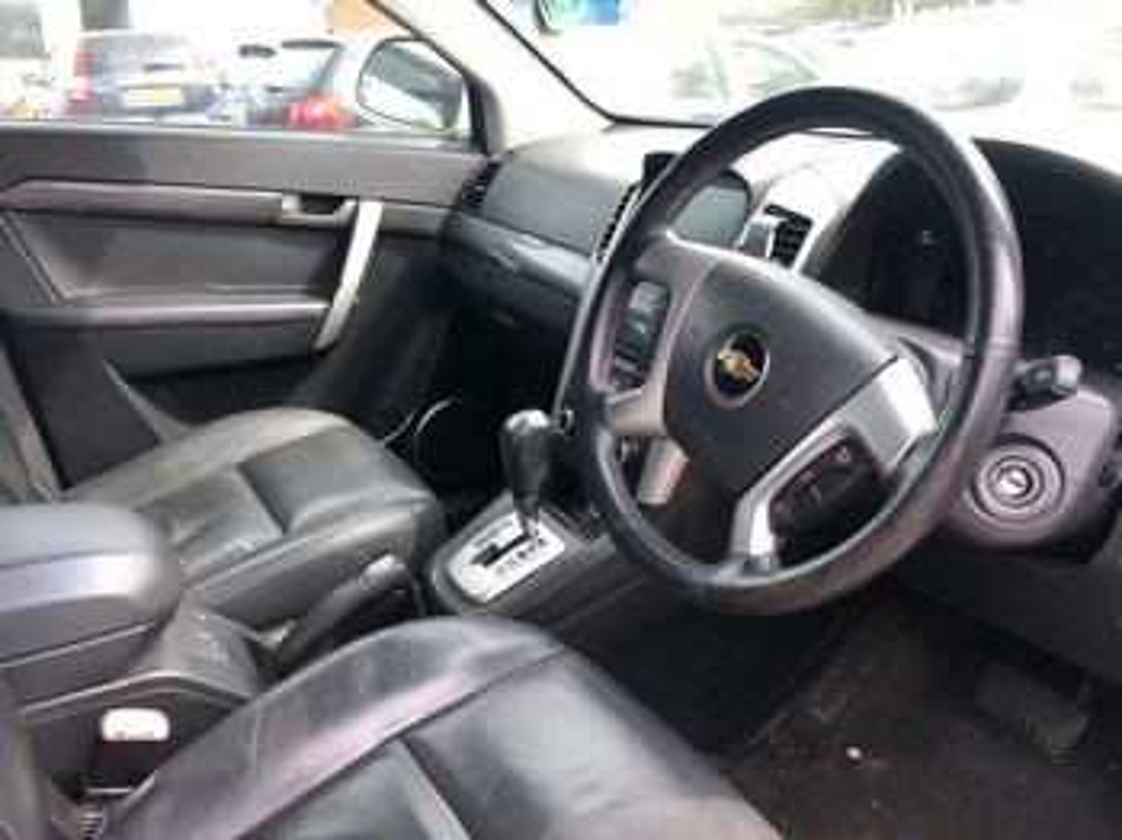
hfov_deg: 63.5
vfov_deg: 49.7
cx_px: 561
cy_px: 420
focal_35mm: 28
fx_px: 907
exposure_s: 1/127
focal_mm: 4
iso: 20
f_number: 1.8
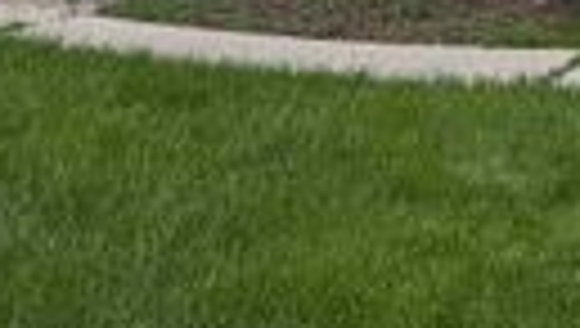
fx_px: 1556
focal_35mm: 101
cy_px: -452
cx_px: 917
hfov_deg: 18.3
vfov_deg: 10.4
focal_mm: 6.76
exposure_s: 1/2506
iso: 80
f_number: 1.78
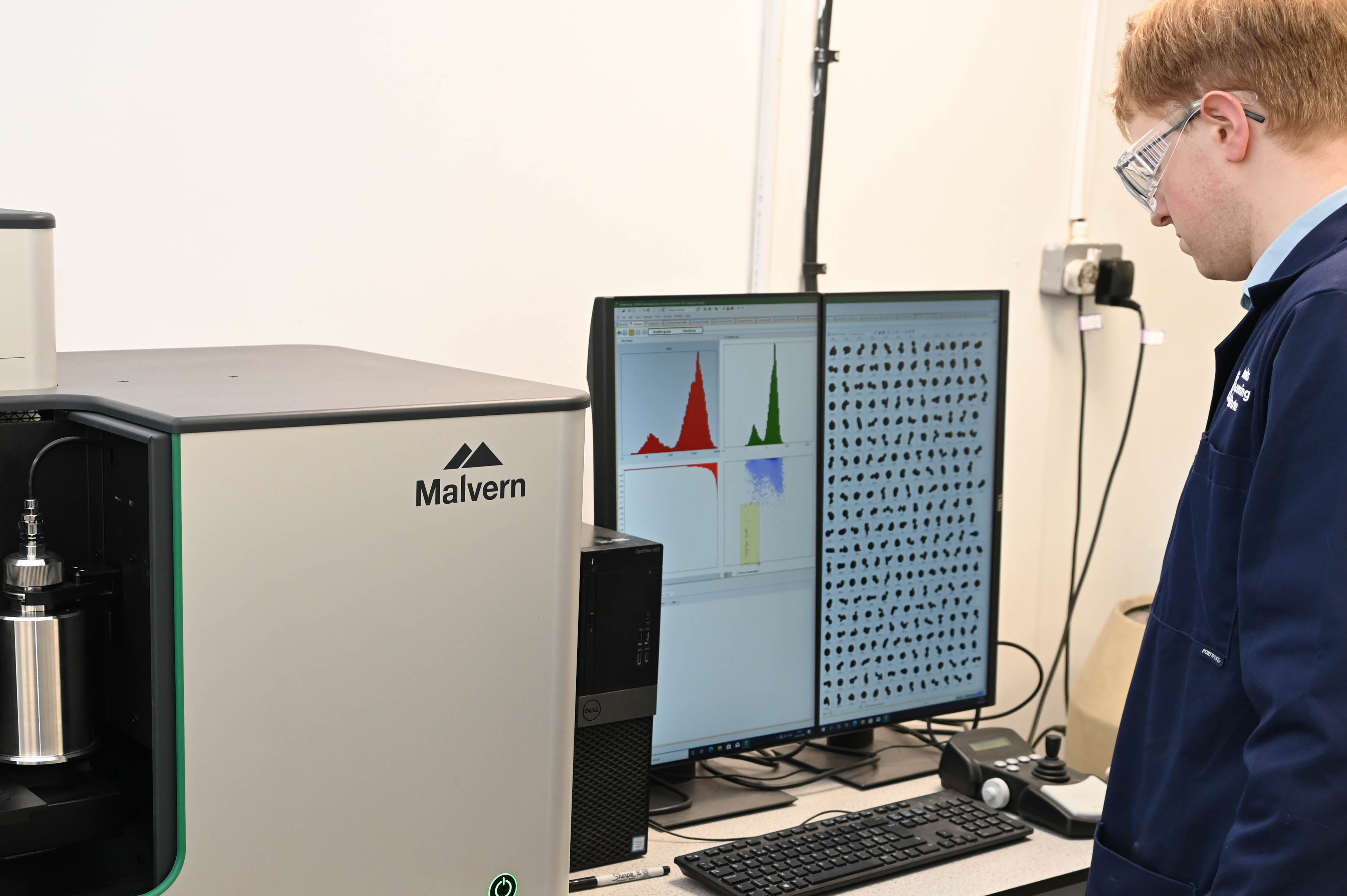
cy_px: 636
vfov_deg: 26.2
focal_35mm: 51
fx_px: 1907
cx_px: 475
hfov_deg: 38.6
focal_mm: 34
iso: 800
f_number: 4.8
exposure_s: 1/60
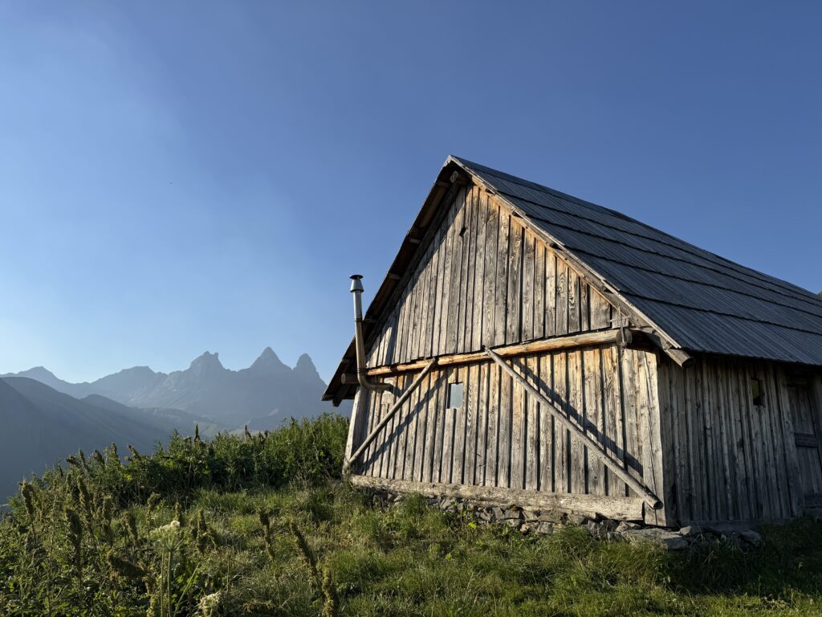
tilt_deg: +15.8
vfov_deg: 56.8
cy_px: 308
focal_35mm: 24
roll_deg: -3.7
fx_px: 570
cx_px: 411
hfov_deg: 71.6
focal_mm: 6.76
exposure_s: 1/4608
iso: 80
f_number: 1.78
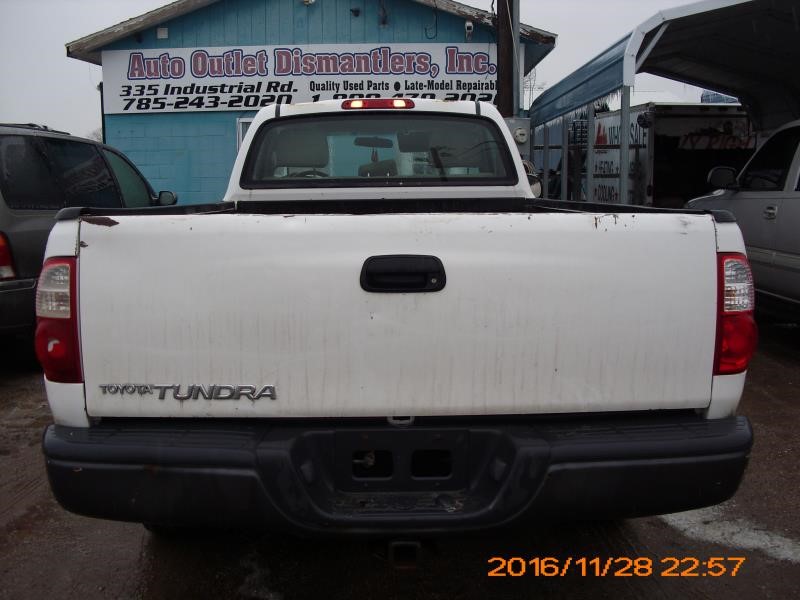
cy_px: 300
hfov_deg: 51.4
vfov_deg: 39.7
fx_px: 832
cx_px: 400
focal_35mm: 36
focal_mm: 6.3
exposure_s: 1/250
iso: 80
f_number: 3.1
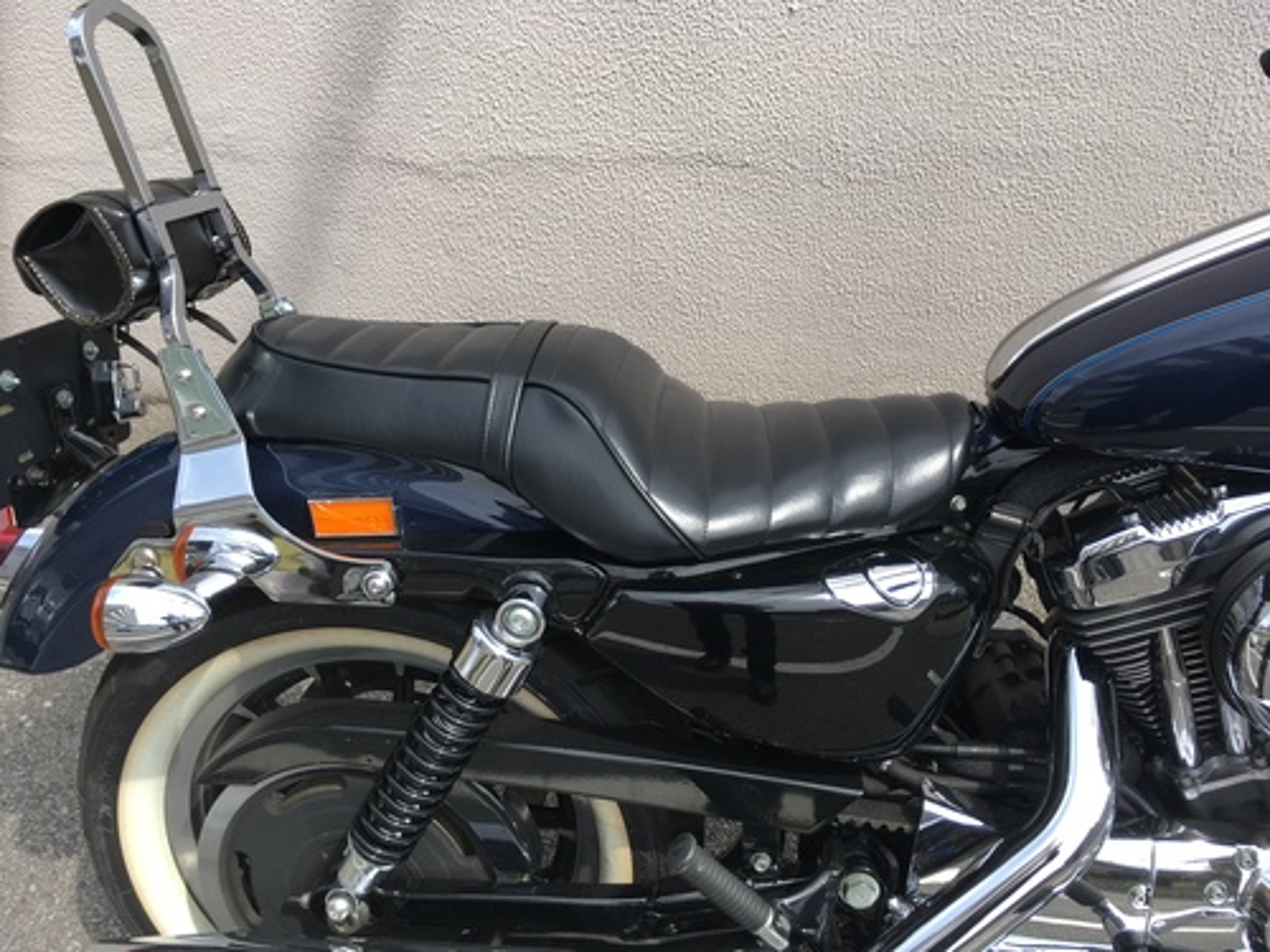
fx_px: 1064
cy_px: 476
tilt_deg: -35.3
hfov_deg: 61.7
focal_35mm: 29
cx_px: 635
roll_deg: +2.2
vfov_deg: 48.2
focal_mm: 4.15
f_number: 2.2
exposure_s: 1/553
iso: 25
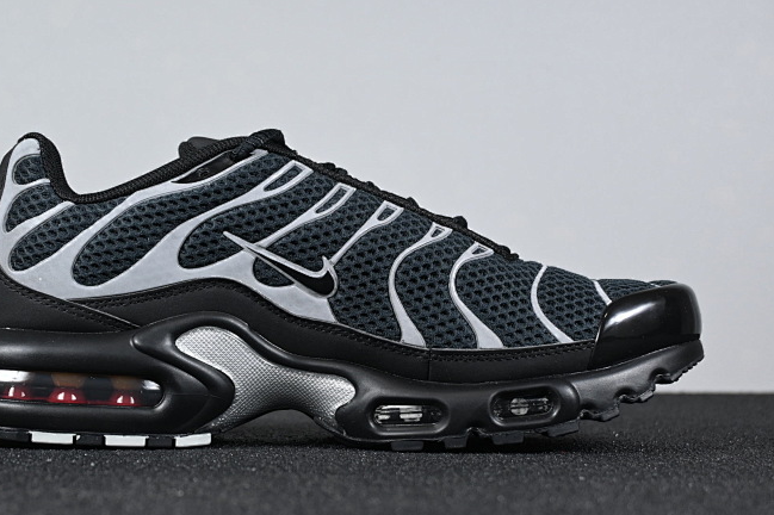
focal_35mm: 74
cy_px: 231
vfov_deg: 18.4
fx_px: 1590
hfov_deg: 27.3
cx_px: 327
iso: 720
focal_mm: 40
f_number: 5.6
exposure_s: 1/125
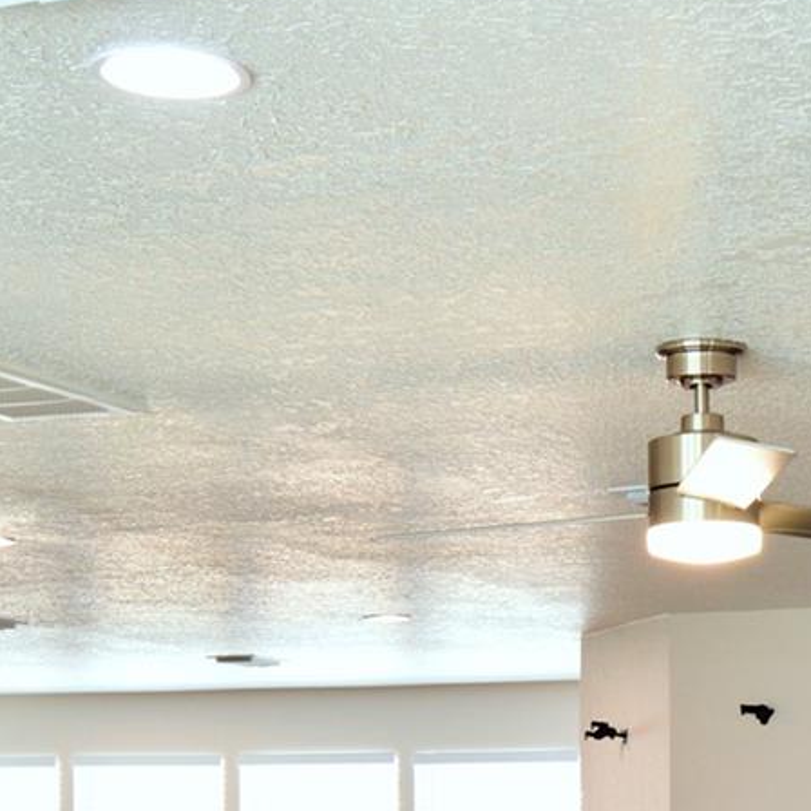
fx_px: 2412
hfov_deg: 18.9
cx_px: 648
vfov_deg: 18.3
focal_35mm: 91
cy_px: 909
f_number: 5.6
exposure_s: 1/25
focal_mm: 20
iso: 400
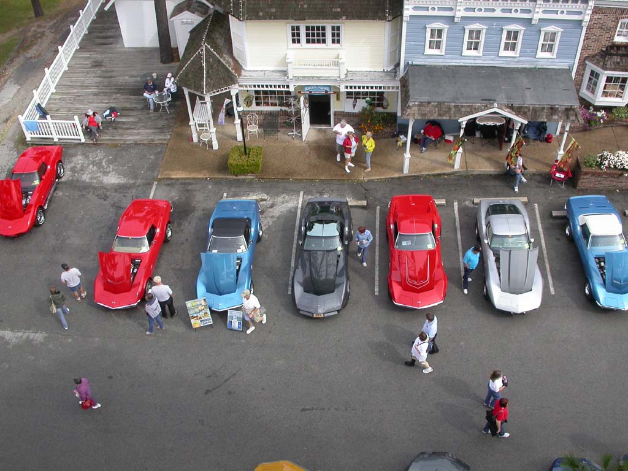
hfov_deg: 49.0
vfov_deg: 37.7
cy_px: 236
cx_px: 314
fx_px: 689
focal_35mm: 38
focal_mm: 7.85
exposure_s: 1/238
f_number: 6
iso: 100
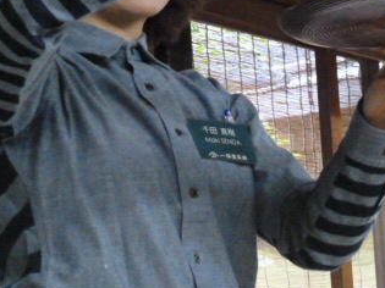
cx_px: 271
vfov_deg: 7.6
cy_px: 50
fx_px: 2168
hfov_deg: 10.1
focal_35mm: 195
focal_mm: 17.3
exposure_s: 1/15
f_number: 5
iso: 1600
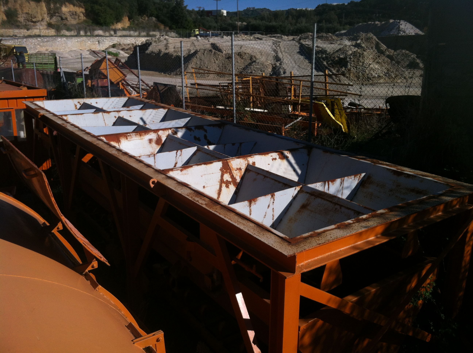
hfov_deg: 52.7
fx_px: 478
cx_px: 236
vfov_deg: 40.6
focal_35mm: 35
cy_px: 176
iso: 80
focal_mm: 3.85
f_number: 2.8
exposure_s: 1/2133
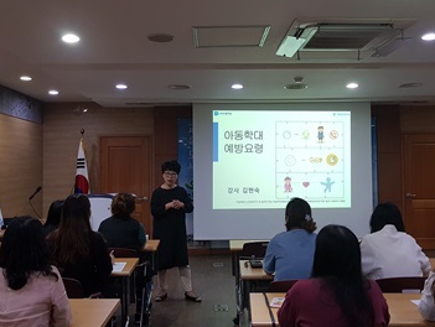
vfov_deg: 38.7
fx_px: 465
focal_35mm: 37
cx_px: 222
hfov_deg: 50.1
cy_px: 159
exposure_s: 1/60
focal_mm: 4.2
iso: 125
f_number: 1.7
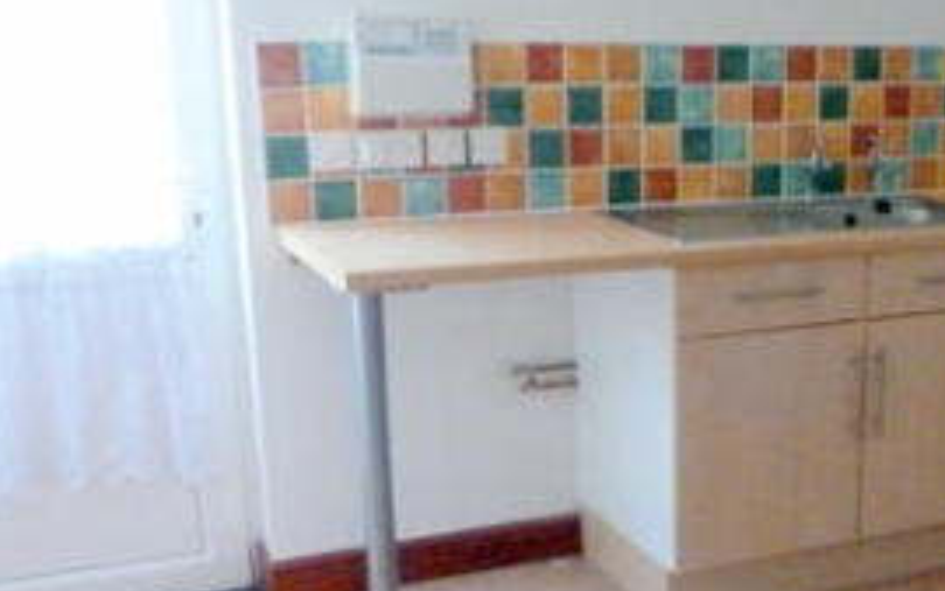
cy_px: 446
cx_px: 838
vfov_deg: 23.3
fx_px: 1417
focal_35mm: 55
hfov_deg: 34.9
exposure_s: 1/30
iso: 800
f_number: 3.3
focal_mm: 4.3
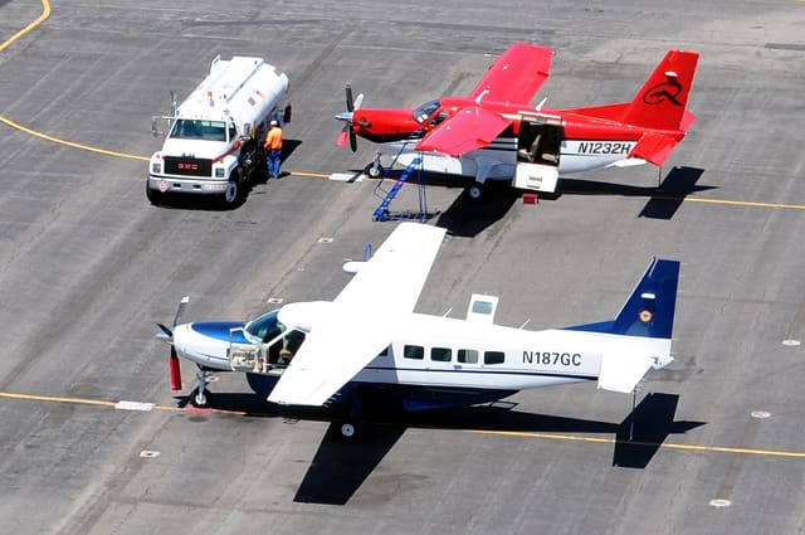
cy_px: 268
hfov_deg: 28.1
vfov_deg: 18.9
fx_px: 1608
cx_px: 402
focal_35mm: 72
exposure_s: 1/400
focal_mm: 48
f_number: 11
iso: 200
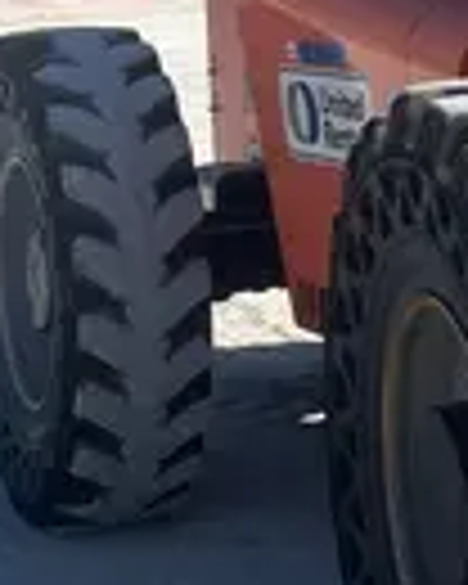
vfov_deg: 13.2
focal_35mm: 143
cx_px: 1102
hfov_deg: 9.6
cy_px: -43
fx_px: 2476
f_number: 1.6
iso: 50
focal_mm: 5.1
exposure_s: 1/4016
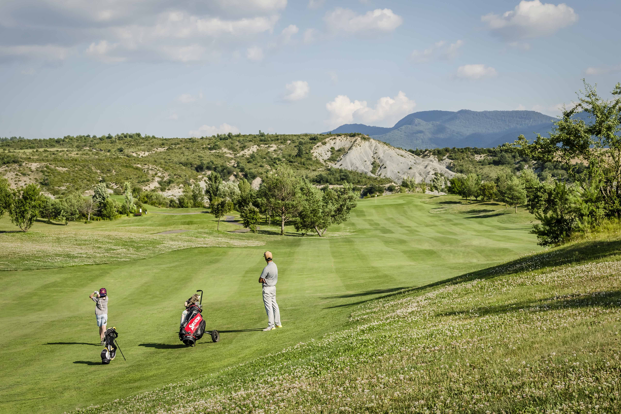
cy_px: 208
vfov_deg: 19.5
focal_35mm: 70
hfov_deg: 28.8
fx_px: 1207
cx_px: 311
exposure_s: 1/400
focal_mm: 46
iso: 100
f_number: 8
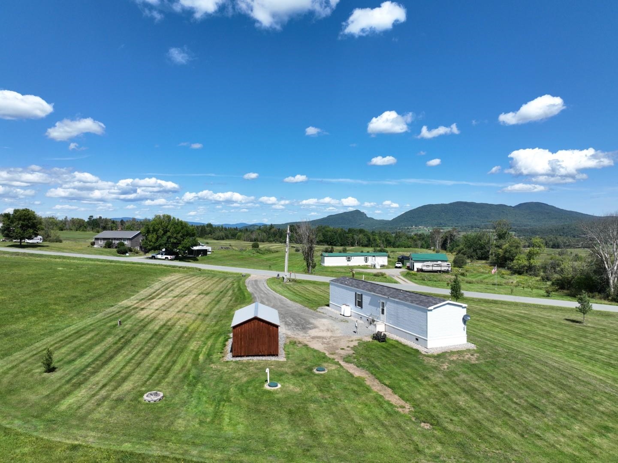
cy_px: 232
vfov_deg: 56.8
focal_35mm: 24
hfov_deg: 71.6
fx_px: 428
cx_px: 309
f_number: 2.8
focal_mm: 12.29
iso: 100
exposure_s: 1/1600
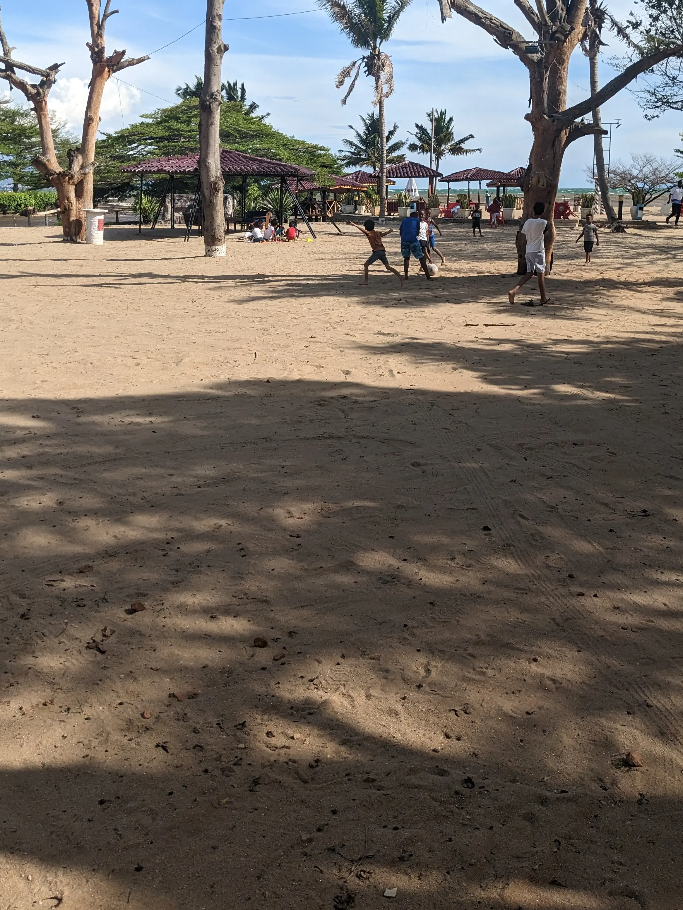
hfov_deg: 40.6
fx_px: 921
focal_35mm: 35
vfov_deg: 52.0
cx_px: 388
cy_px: 332
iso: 64
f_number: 1.73
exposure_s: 1/2924
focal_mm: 4.38
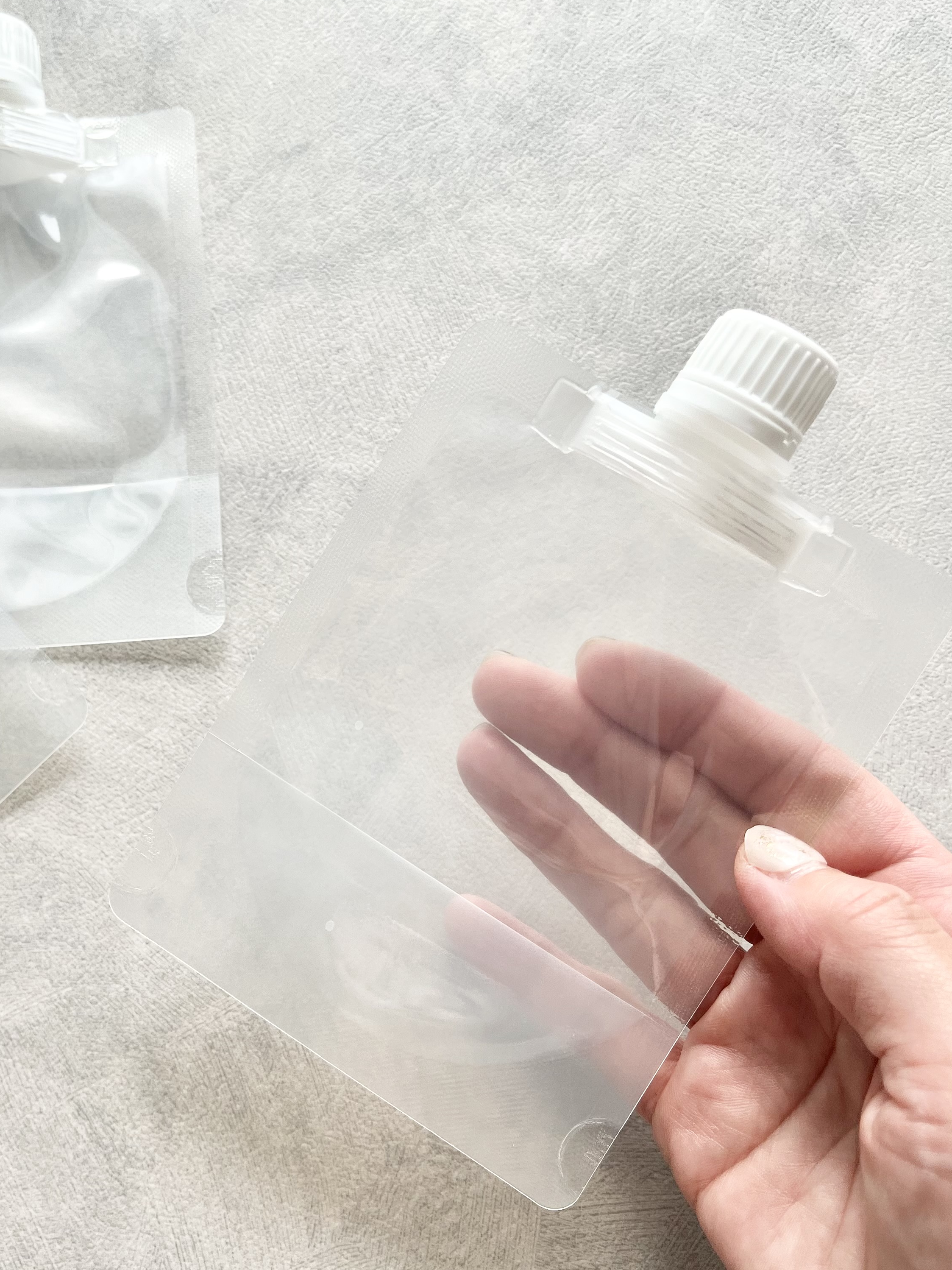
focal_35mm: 35
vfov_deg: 52.6
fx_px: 1284
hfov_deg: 39.7
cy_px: 635
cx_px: 249
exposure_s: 1/237
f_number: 1.6
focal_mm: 5.1
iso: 40
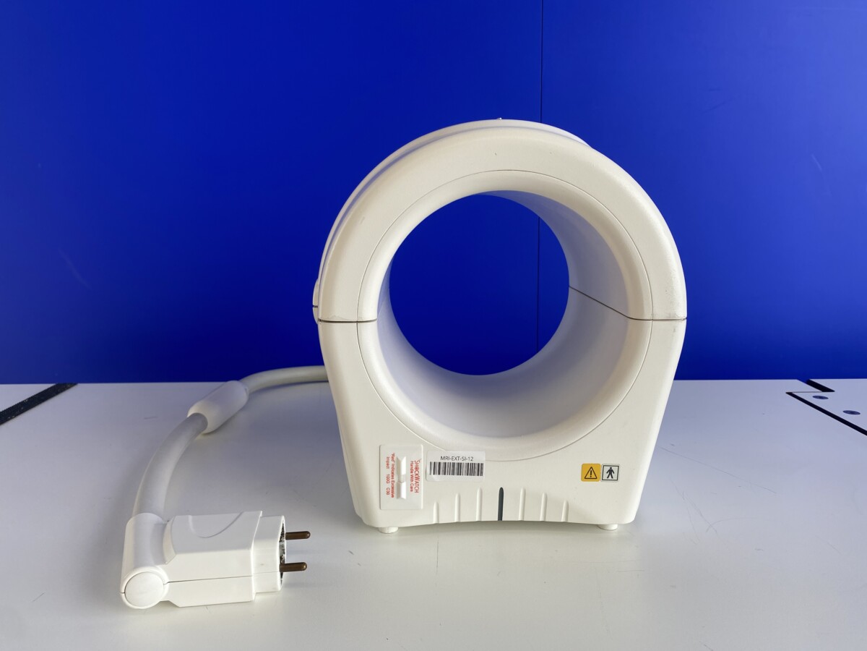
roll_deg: +1.6
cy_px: 326
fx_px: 651
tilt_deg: -8.1
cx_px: 434
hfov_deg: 67.3
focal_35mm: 26
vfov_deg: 53.1
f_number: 1.8
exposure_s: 1/271
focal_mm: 4.25
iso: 32
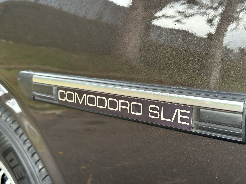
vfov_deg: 30.3
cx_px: 123
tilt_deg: -7.3
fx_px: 341
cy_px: 92
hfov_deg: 39.7
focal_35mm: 48
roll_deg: -2.3
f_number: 1.78
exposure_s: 1/60
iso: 160
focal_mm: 6.86
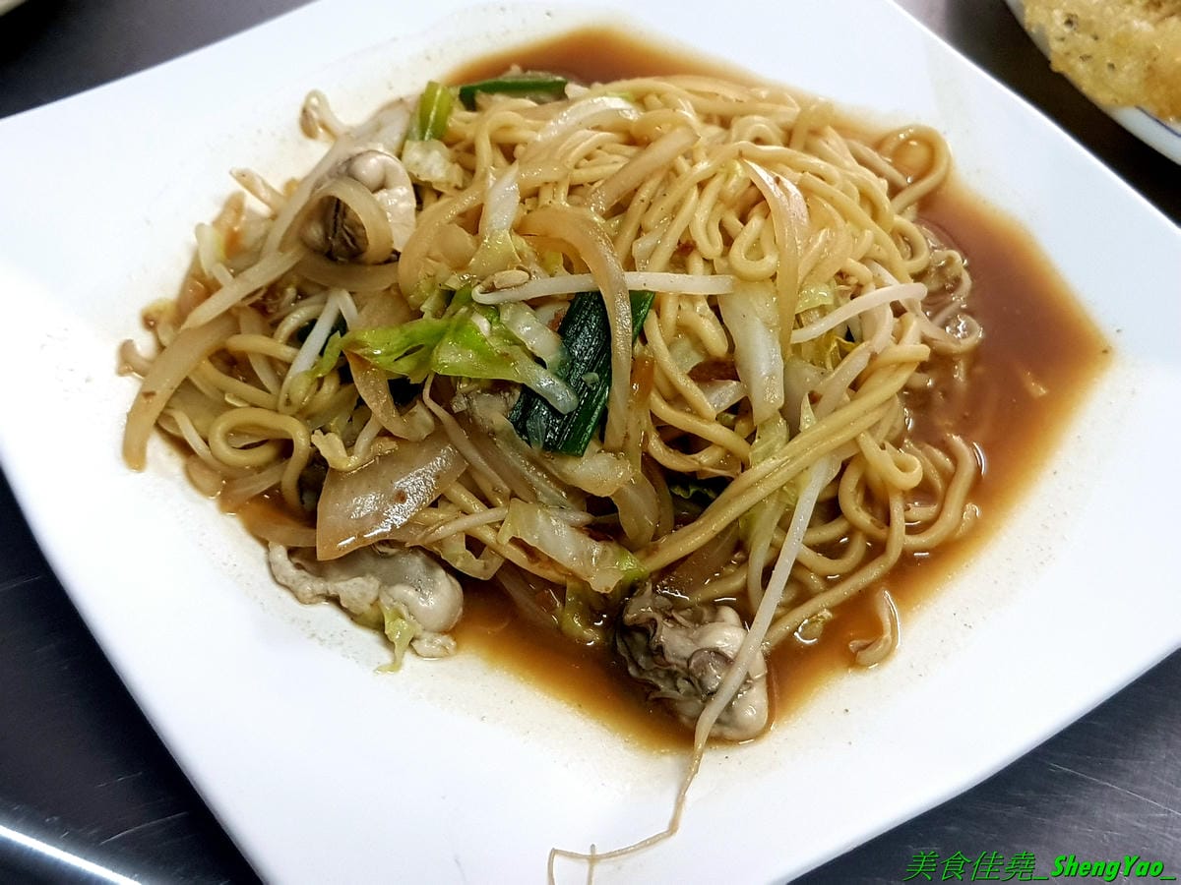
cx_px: 590
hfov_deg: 67.3
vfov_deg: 53.1
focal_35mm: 26
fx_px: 887
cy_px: 442
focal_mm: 4.3
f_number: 1.7
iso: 200
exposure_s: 1/60
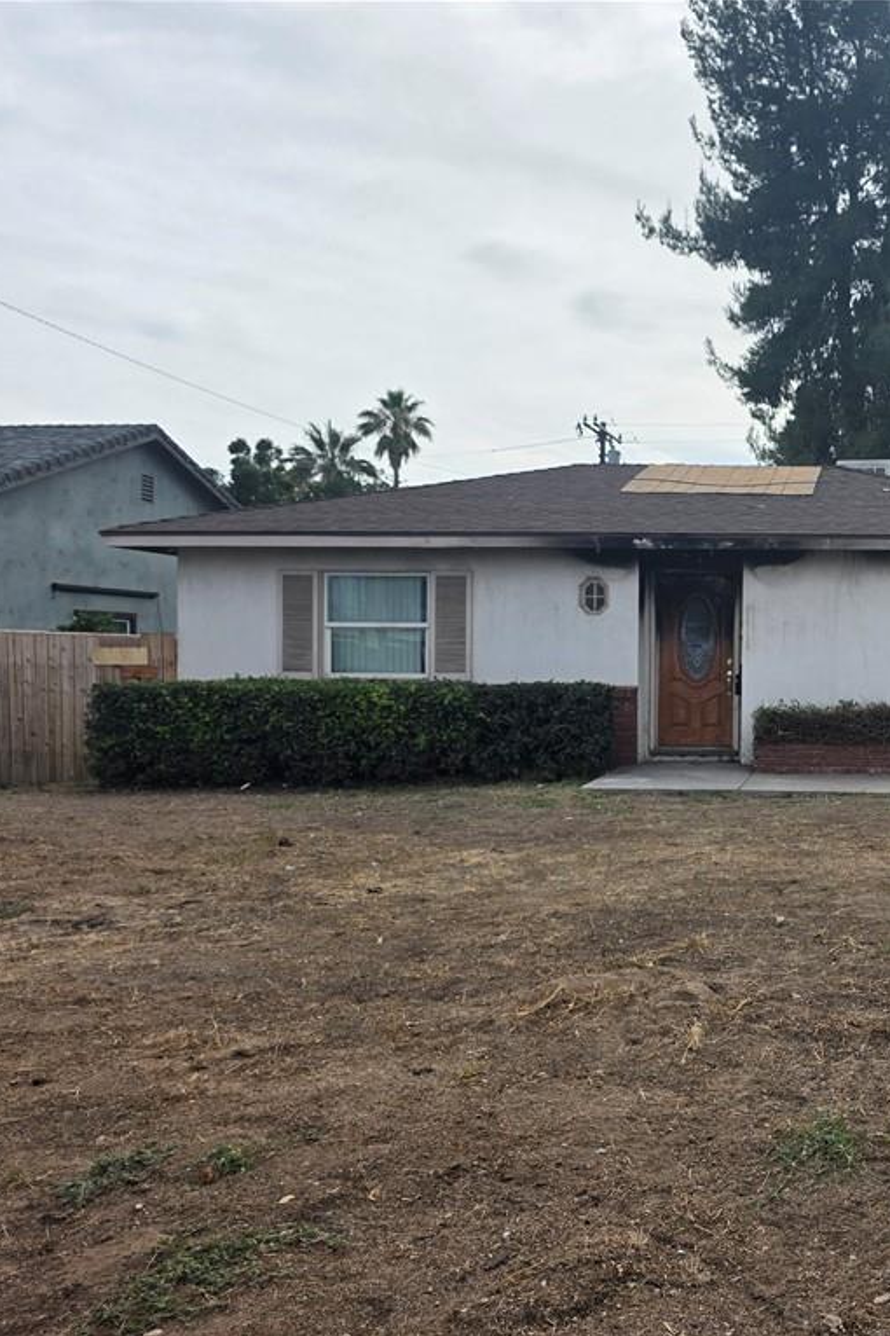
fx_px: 1187
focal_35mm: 32
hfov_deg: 37.9
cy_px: 669
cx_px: 827
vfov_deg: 58.7
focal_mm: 6.3
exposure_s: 1/7626
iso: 80
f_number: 1.7
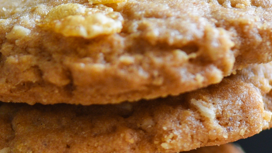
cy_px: 280
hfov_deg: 4.5
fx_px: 3469
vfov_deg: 2.5
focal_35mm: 481
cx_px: -90
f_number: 6.3
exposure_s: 1/100
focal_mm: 105
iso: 400
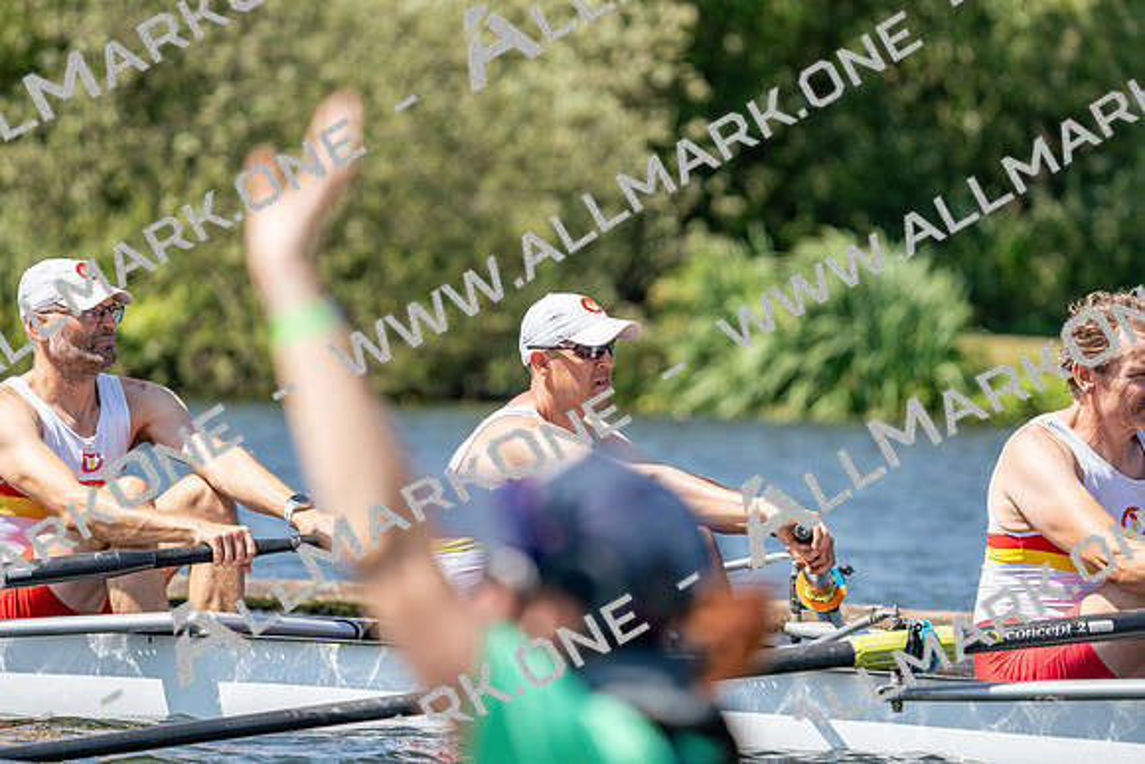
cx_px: 572
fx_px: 10848
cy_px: 382
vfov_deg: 4.0
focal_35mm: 341
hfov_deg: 6.0
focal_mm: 341
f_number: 6.3
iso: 400
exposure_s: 1/2000
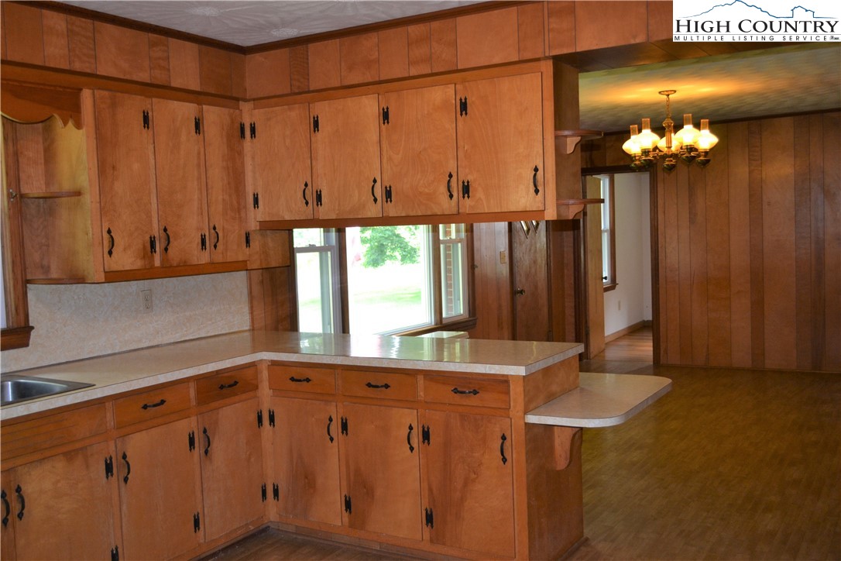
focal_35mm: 36
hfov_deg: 53.1
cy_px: 280
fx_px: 841
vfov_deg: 36.9
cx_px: 420
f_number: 4
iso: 560
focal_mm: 24
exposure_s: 1/60
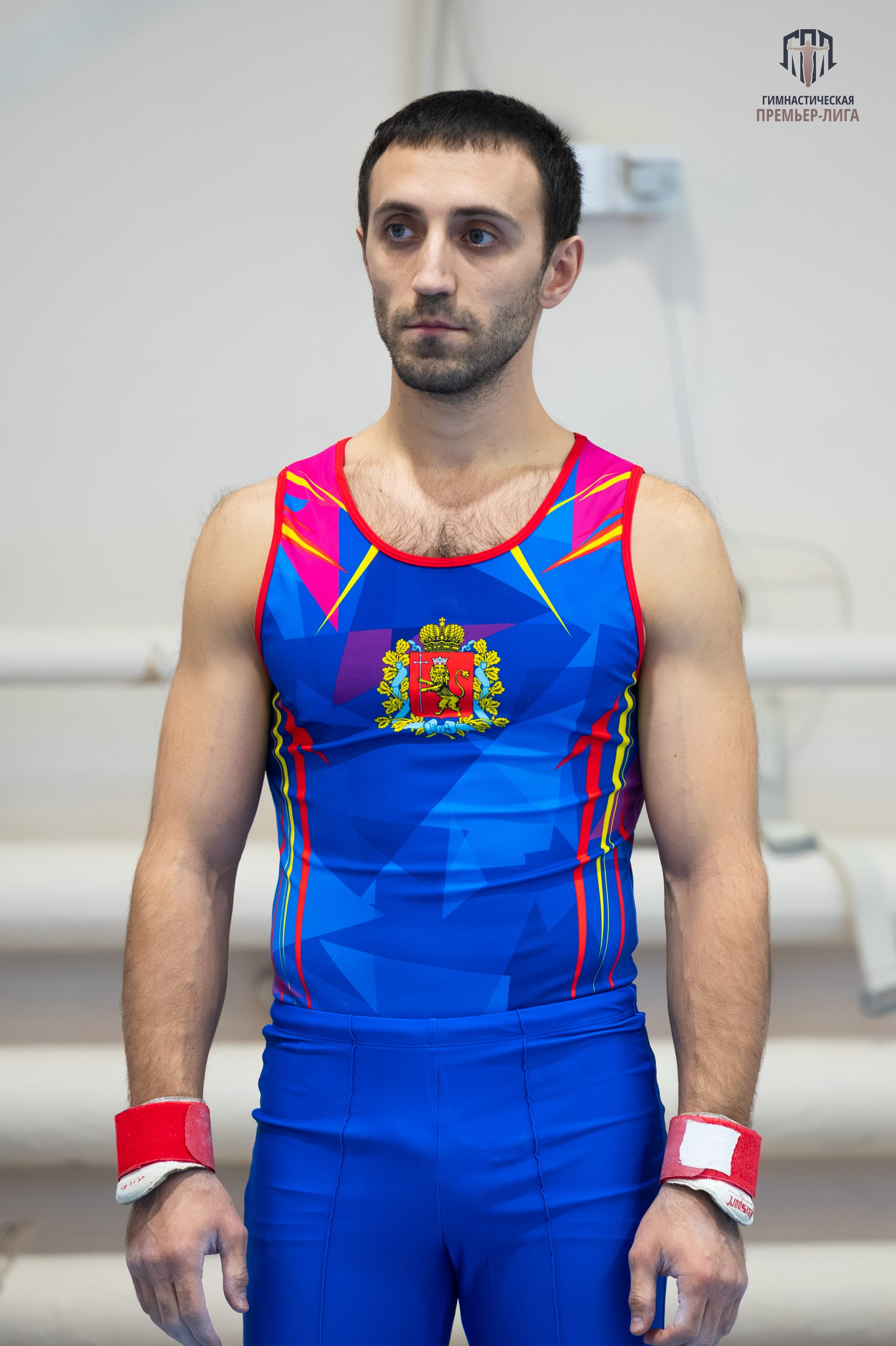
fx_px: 11630
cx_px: 547
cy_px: 666
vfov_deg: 6.6
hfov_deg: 4.4
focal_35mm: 311
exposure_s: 1/800
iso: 1600
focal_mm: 200
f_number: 2.8
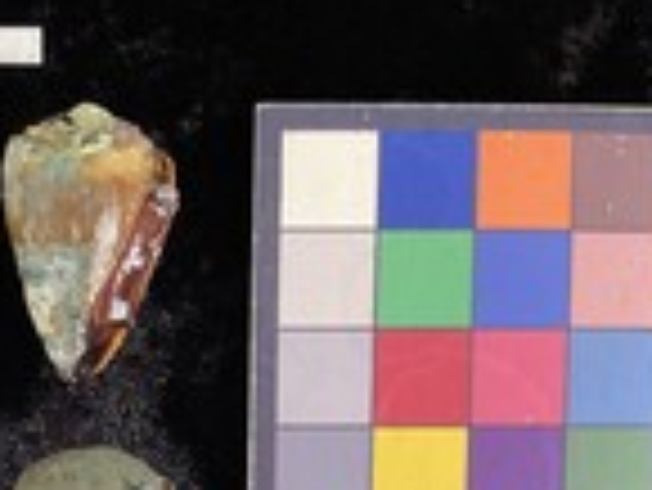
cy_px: 497
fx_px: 1320
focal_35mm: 70
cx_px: 18
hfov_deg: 26.4
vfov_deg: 20.3
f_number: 1.8
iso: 160
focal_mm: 3
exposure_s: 1/60
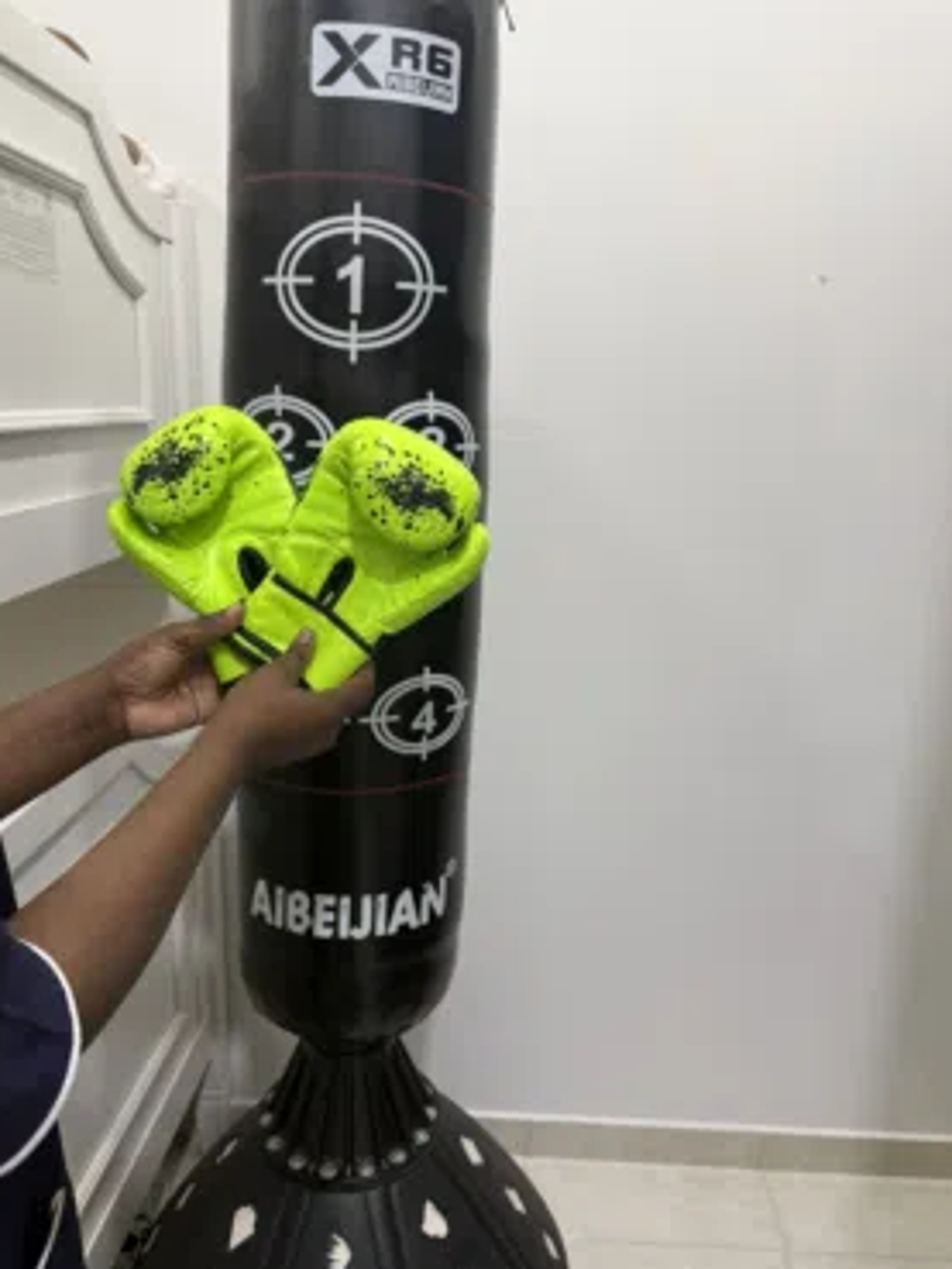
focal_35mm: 26
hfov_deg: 53.1
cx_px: 457
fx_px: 953
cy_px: 633
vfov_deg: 67.3
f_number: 1.78
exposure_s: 1/50
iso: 250
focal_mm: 6.76
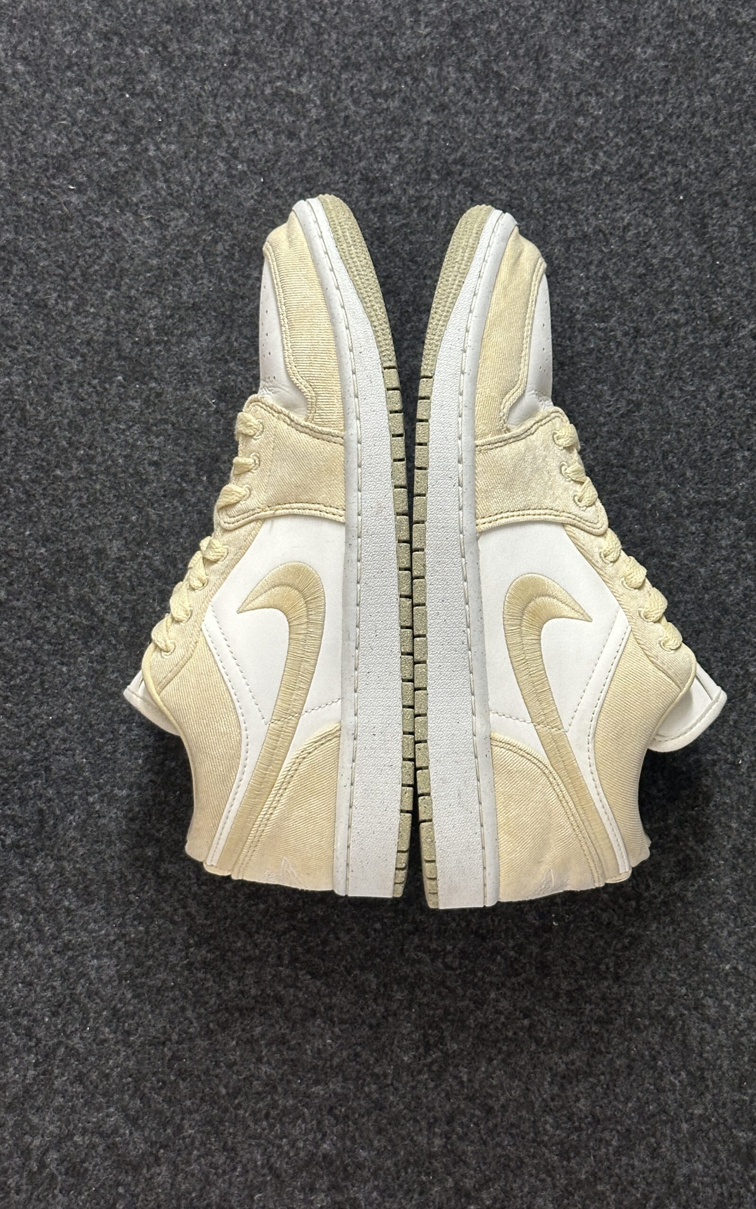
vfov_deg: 39.6
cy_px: 605
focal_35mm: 51
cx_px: 424
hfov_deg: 25.3
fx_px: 1681
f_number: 1.78
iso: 200
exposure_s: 1/50
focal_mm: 6.86
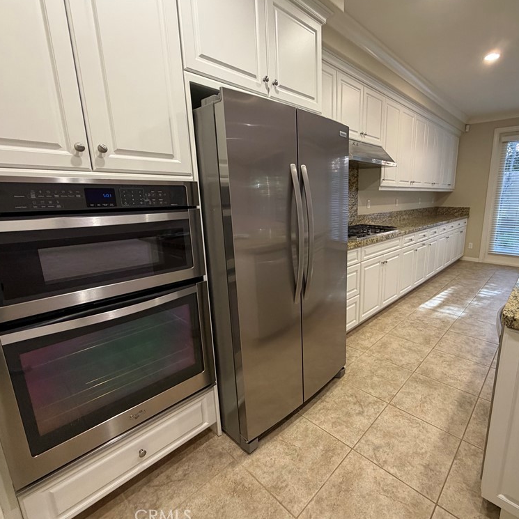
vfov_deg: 84.0
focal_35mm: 17
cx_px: 316
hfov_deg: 82.8
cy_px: 258
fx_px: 288
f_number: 2.2
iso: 250
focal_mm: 2.22
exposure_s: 1/60
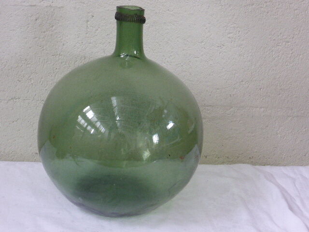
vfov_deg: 21.3
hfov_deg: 28.2
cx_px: 154
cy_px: 116
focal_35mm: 69
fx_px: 616
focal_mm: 11.7
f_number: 4.9
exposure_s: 1/25
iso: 400
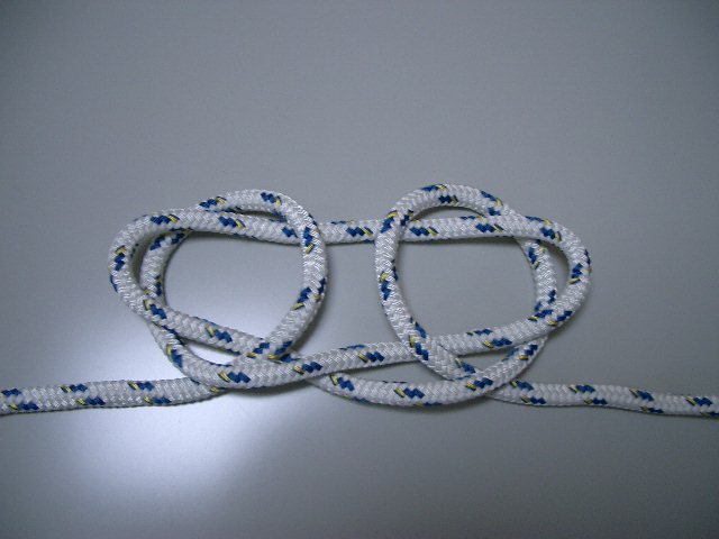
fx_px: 727
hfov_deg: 52.6
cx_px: 360
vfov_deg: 40.7
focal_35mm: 35
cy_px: 270
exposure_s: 1/40
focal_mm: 5.8
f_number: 2.6
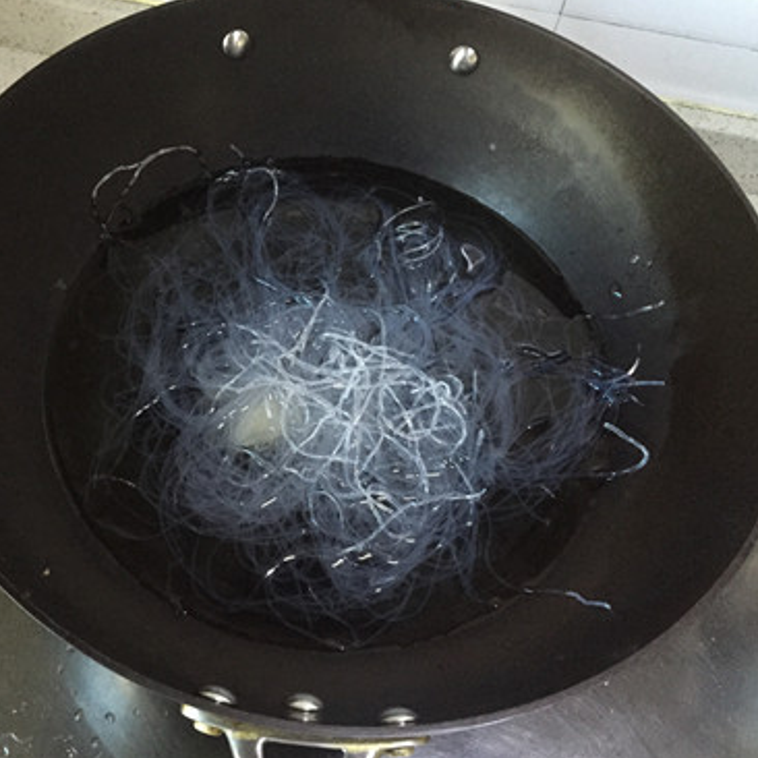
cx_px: 269
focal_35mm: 35
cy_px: 380
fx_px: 867
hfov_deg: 46.7
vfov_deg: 47.2
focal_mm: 4.15
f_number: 2.2
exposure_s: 1/15
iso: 320
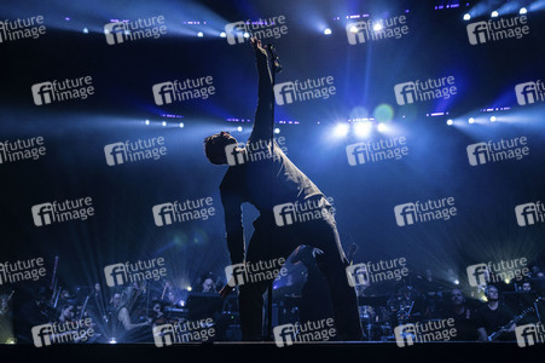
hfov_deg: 50.7
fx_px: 575
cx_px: 272
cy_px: 182
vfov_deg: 35.0
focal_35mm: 38
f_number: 4.5
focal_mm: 38
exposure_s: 1/250
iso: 2500
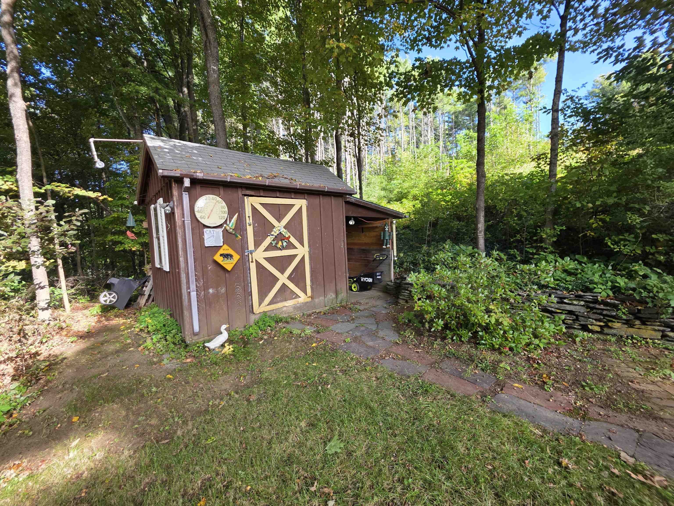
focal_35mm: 13
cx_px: 337
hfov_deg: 106.2
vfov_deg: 89.9
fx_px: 253
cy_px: 253
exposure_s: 1/244
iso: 40
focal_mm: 2.2
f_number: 1.9
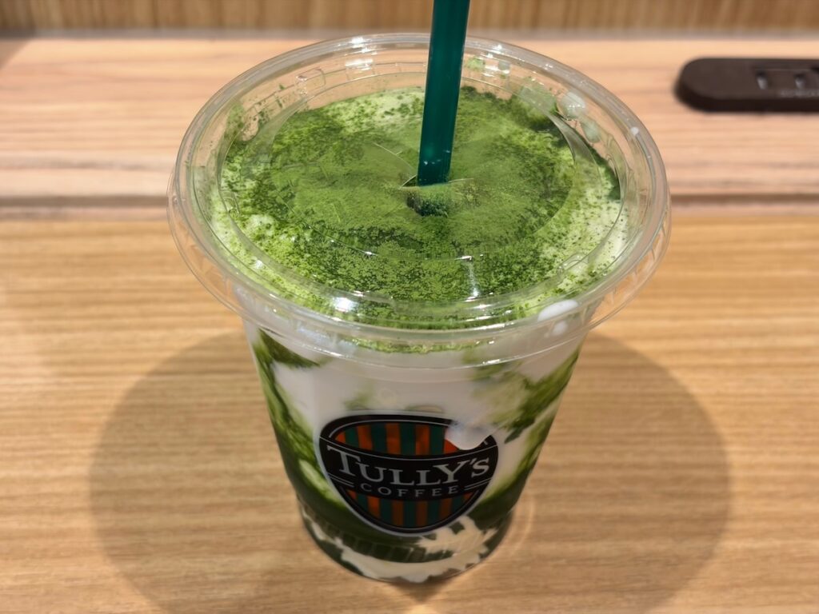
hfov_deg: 36.8
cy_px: 307
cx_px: 410
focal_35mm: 52
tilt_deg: -42.6
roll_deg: -1.8
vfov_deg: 28.0
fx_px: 1230
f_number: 1.6
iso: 64
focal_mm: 5.96
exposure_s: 1/59
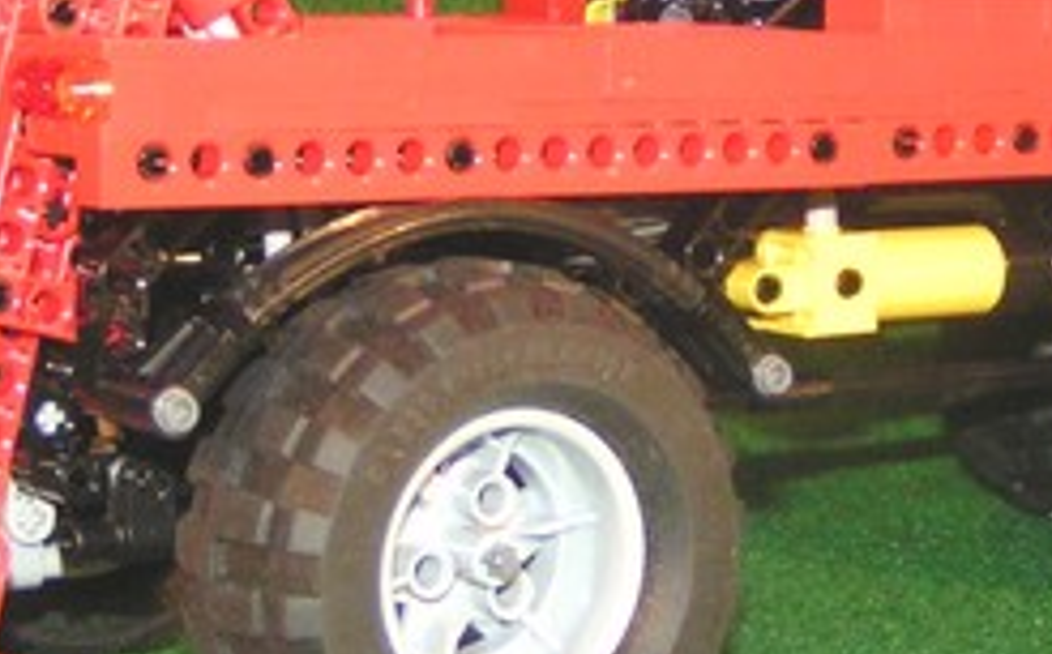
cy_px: -13
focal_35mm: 105
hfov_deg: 19.8
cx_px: 629
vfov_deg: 12.3
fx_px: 3006
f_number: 2.8
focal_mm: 5.8
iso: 200
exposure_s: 1/40
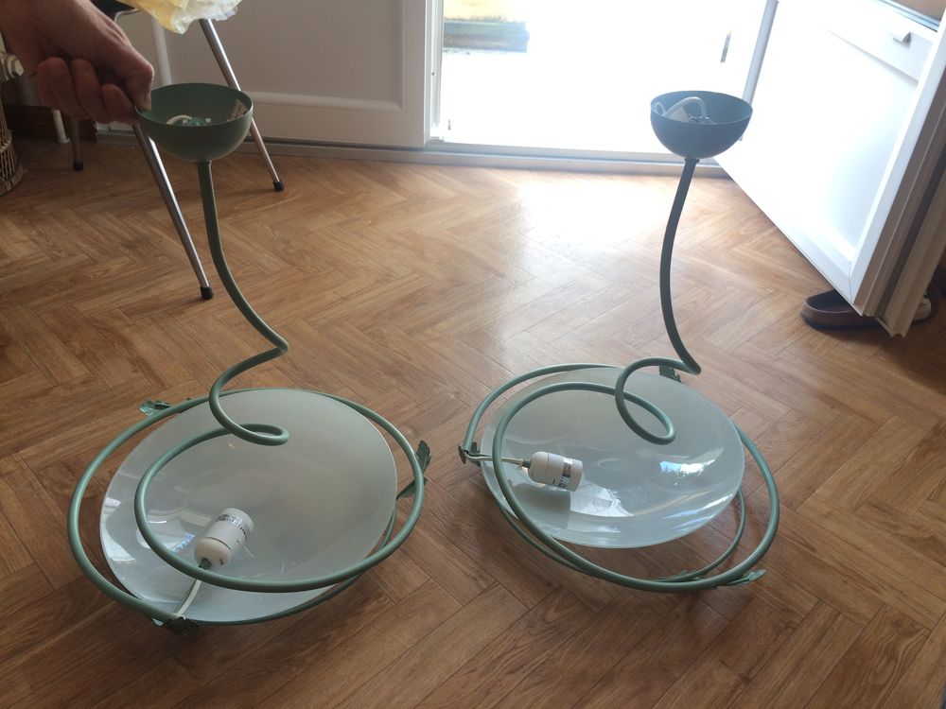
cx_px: 473
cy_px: 354
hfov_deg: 61.7
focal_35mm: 29
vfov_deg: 48.2
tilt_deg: -35.9
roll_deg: -3.1
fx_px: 793
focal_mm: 4.15
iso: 32
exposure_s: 1/33
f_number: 2.2
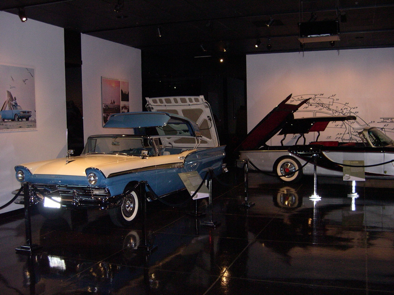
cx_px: 197
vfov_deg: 37.7
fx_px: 433
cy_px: 148
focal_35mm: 38
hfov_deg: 49.0
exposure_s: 1/60
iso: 400
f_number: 2.8
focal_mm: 8
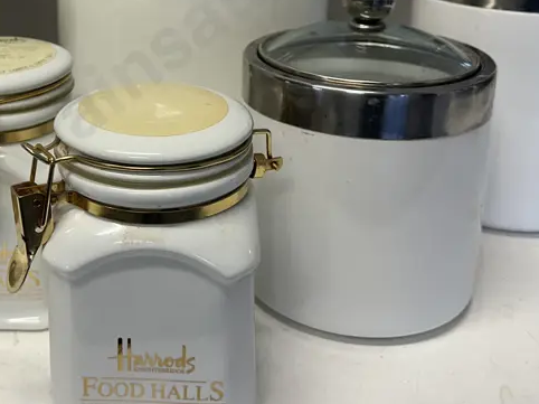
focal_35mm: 51
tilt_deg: -15.9
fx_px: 794
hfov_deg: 36.9
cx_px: 159
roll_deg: +0.2
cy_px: 57
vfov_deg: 27.7
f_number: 1.78
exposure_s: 1/100
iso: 80
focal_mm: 6.86
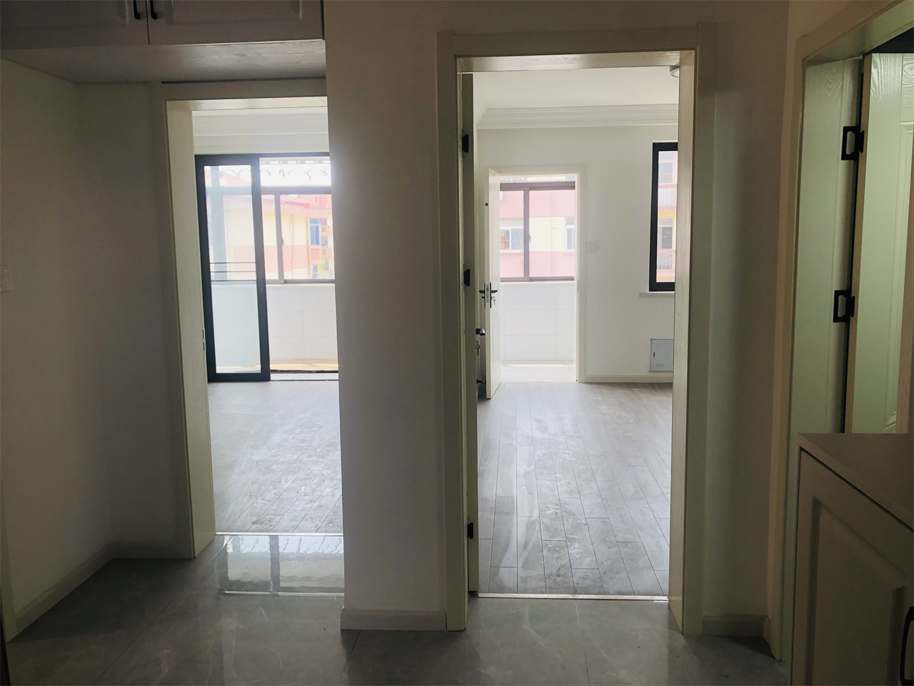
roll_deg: +0.7
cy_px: 343
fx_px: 739
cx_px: 457
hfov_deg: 63.4
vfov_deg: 49.7
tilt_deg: -7.0
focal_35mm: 28
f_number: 1.8
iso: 32
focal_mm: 4
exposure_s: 1/120
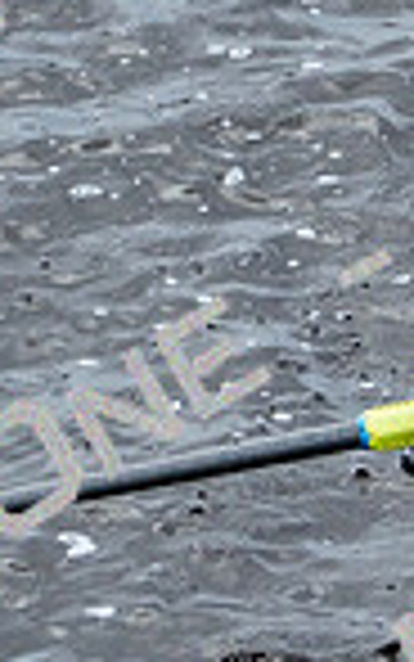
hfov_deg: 1.4
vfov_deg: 2.2
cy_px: 245
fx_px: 17169
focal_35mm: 952
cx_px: 1022
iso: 1600
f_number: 5.6
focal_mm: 236
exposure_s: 1/1250
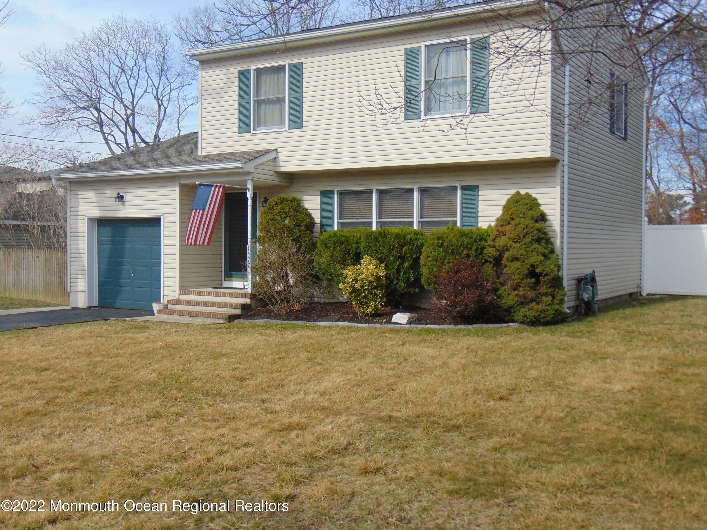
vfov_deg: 36.8
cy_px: 265
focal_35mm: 39
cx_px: 354
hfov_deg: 47.9
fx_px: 797
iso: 80
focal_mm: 6.9
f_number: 3.3
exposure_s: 1/640
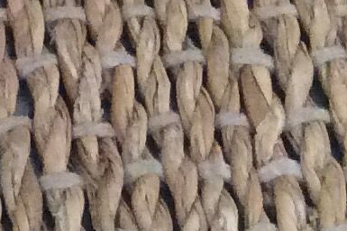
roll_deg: +3.0
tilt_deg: -44.1
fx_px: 2157
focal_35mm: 224
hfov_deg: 8.7
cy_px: -502
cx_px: -324
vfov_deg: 5.7
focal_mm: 3.3
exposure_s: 1/25
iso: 320
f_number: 2.4
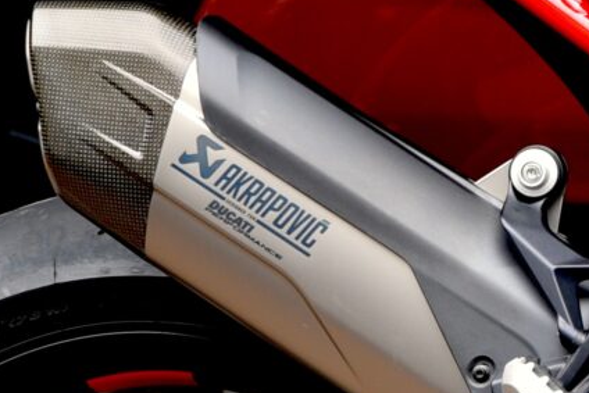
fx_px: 6121
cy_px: 108
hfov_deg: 5.3
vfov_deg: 3.7
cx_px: 1428
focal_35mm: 374
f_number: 4.5
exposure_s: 1/80
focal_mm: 62
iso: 200
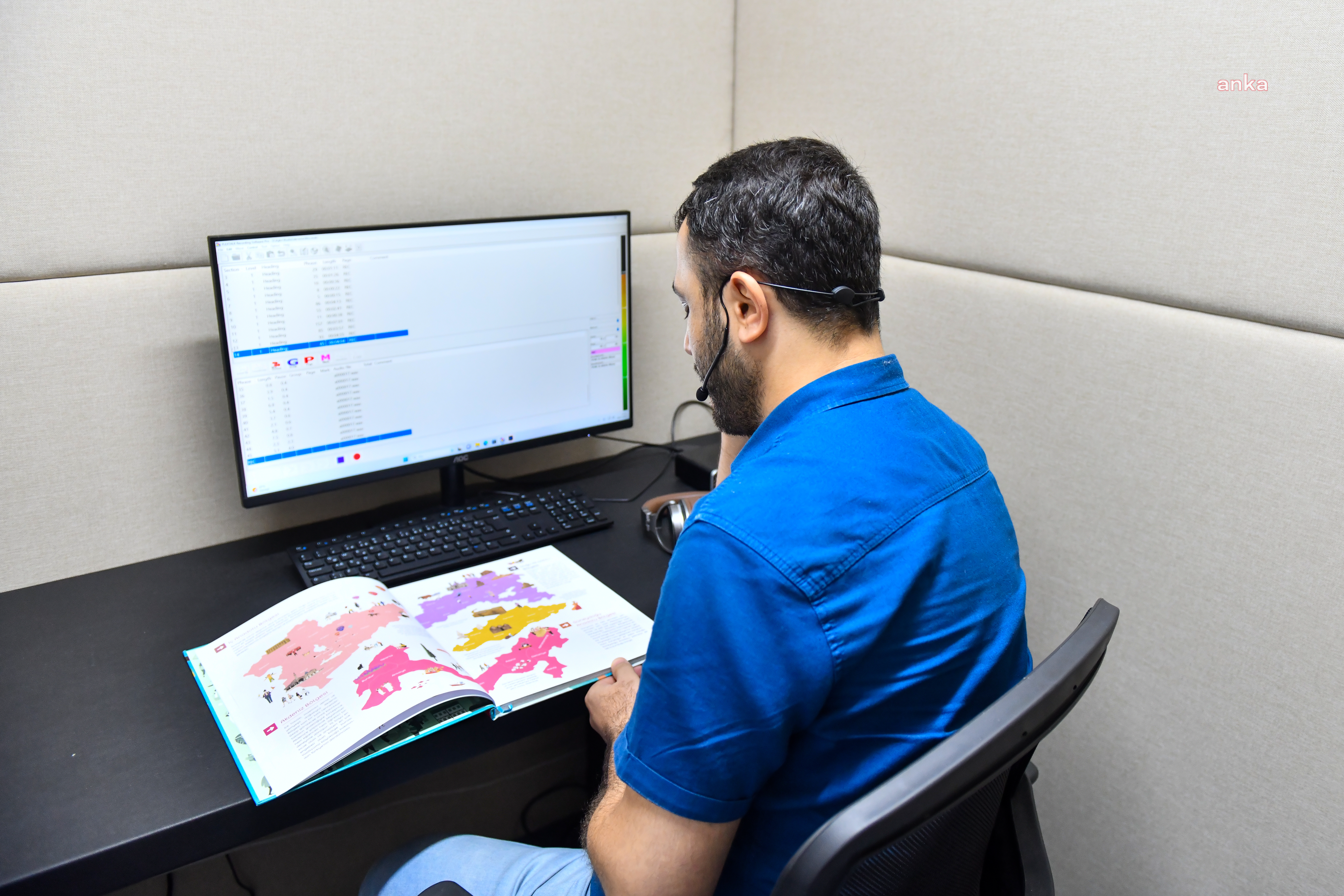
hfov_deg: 73.7
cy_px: 448
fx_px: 896
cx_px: 672
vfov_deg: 53.1
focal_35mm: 24
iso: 1250
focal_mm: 24
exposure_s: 1/250
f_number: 3.2
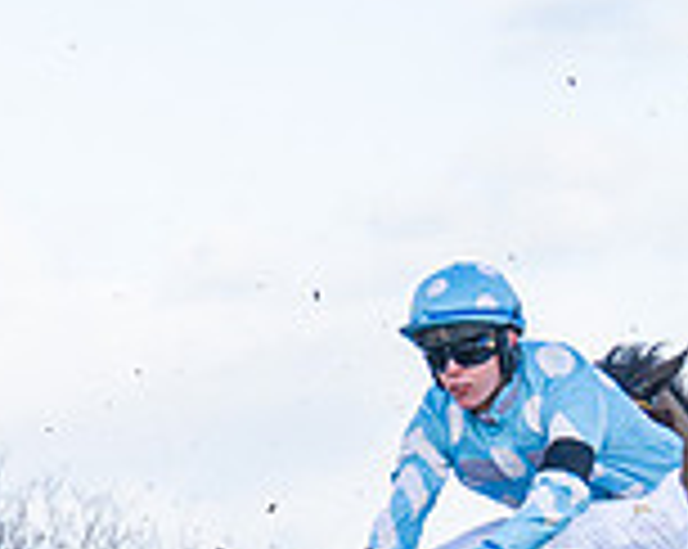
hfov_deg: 5.1
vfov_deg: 4.2
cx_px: -1139
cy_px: 698
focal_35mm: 366
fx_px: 7443
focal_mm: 70
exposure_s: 1/2000
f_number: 4
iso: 500
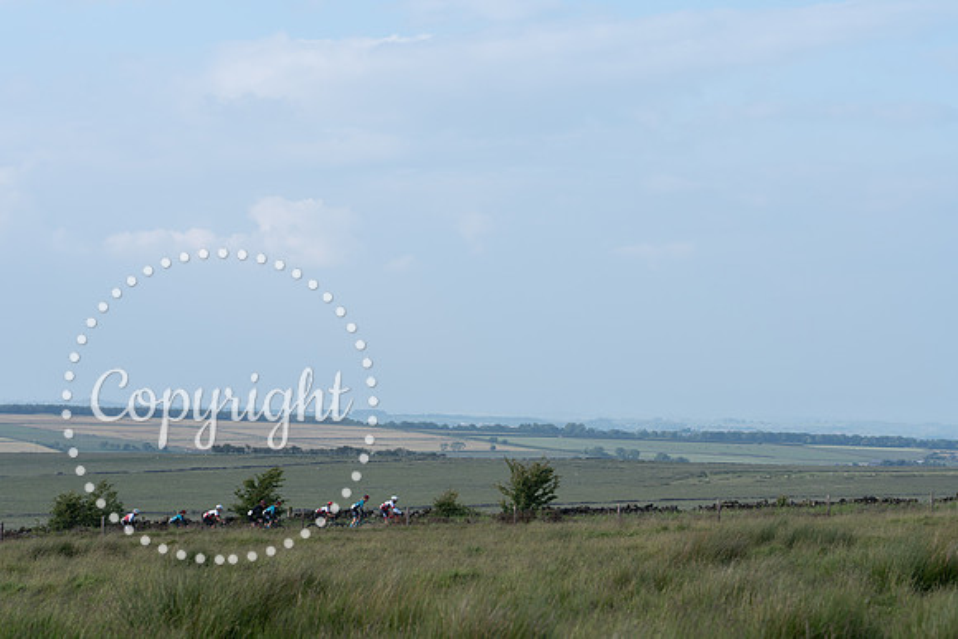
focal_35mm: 100
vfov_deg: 13.7
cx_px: 479
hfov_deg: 20.4
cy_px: 320
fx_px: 2662
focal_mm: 100
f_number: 6.3
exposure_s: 1/320
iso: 200
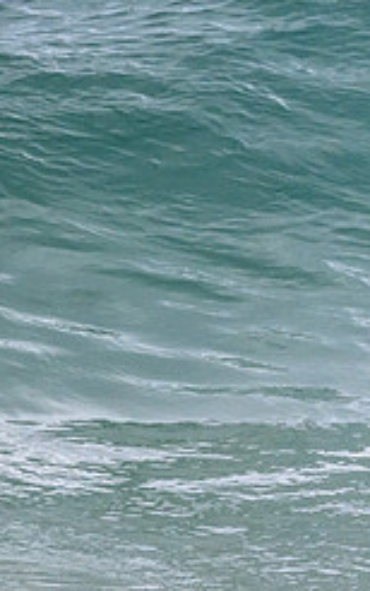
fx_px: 26767
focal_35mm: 1661
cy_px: 174
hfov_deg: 0.8
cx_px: 646
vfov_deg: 1.3
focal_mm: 690
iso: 3600
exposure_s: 1/1600
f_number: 11
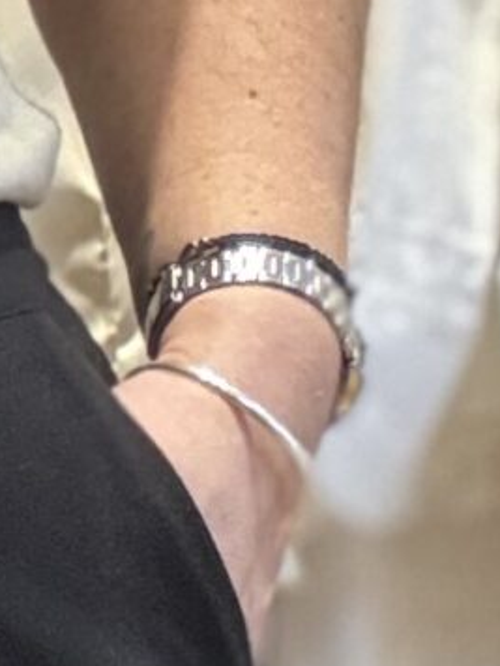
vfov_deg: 8.8
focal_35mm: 216
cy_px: 1222
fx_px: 4160
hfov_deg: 6.5
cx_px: -788
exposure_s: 1/50
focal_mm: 2.69
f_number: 1.9
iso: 200
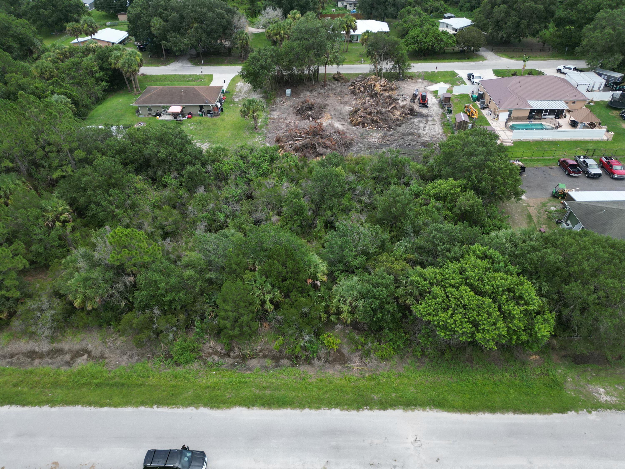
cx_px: 312
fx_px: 433
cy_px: 234
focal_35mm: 24
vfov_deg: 56.8
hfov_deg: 71.6
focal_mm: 6.72
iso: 130
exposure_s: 1/725
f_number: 1.7
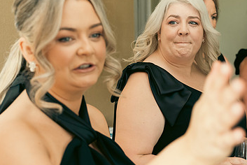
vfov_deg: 21.3
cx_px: 148
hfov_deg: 31.3
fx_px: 439
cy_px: 70
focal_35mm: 64
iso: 1600
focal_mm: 39
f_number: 3.5
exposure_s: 1/200
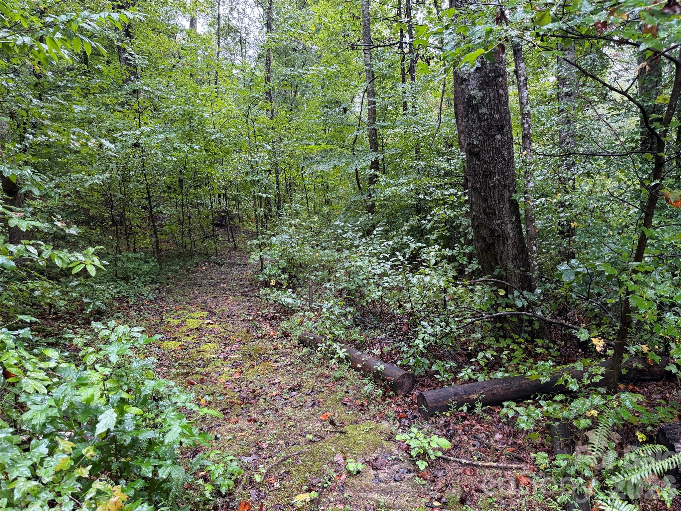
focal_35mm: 24
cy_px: 256
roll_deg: +5.6
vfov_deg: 56.8
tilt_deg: -11.3
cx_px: 340
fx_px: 472
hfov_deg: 71.6
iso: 200
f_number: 1.78
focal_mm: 6.76
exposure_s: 1/64
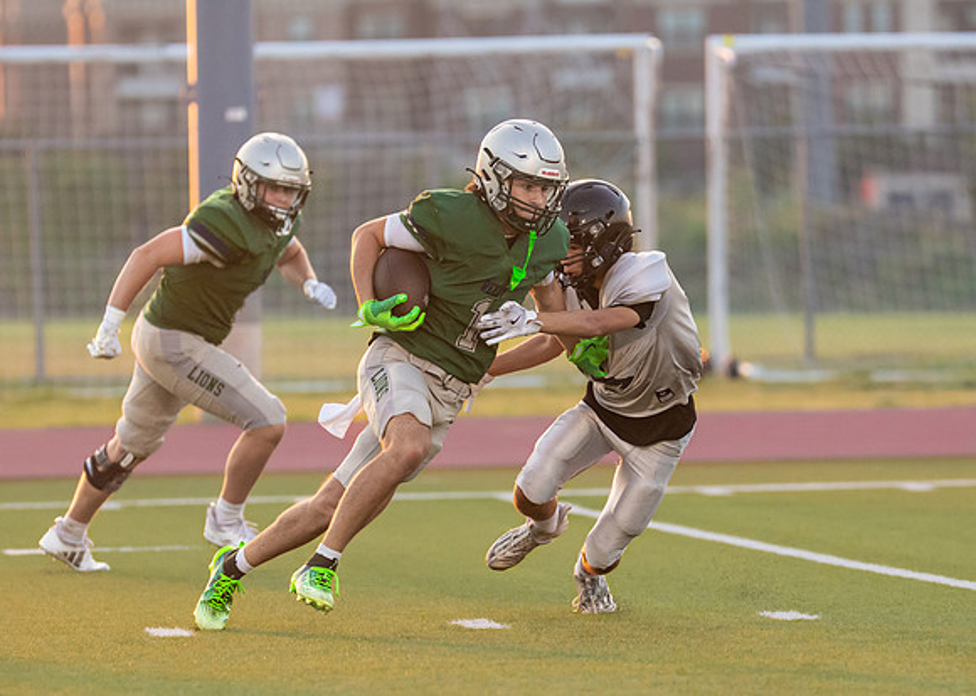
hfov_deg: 4.8
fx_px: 11586
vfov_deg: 3.4
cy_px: 401
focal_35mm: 418
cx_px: 533
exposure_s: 1/1600
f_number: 3.2
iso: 1600
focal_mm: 200
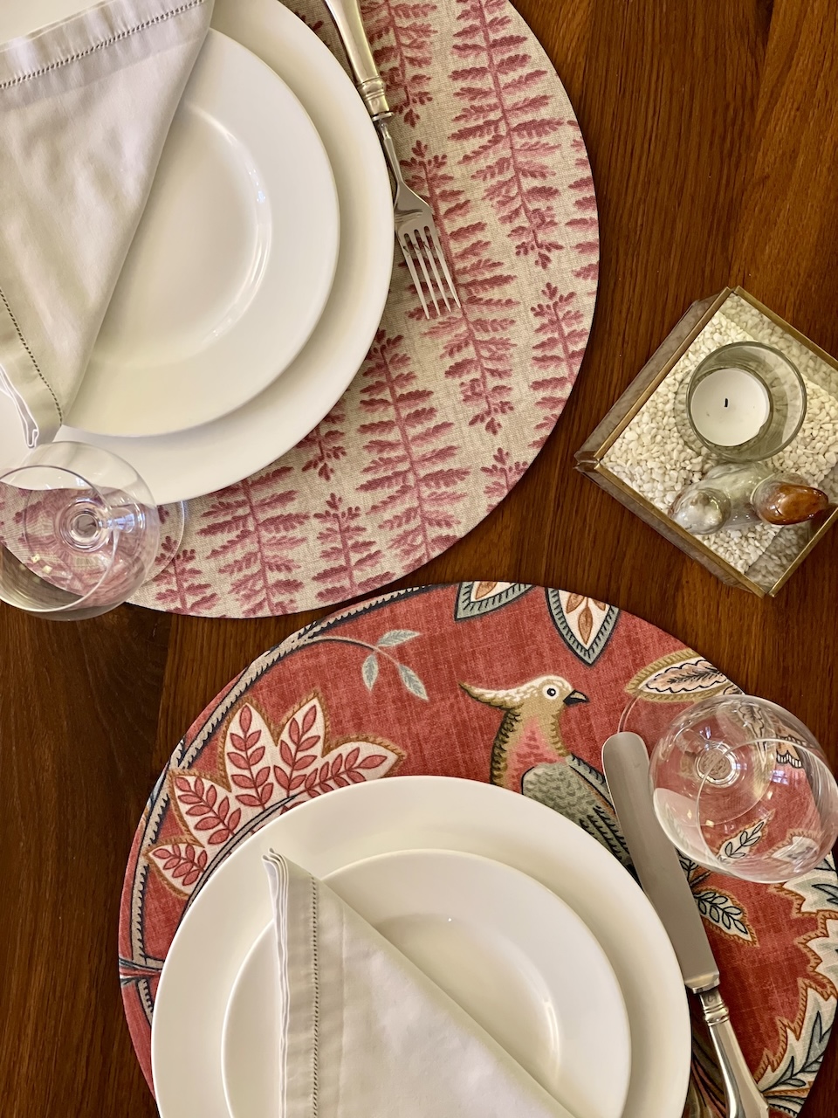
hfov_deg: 22.9
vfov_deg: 30.3
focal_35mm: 64
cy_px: 559
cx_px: 419
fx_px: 2066
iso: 250
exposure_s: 1/33
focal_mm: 7.5
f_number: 2.2
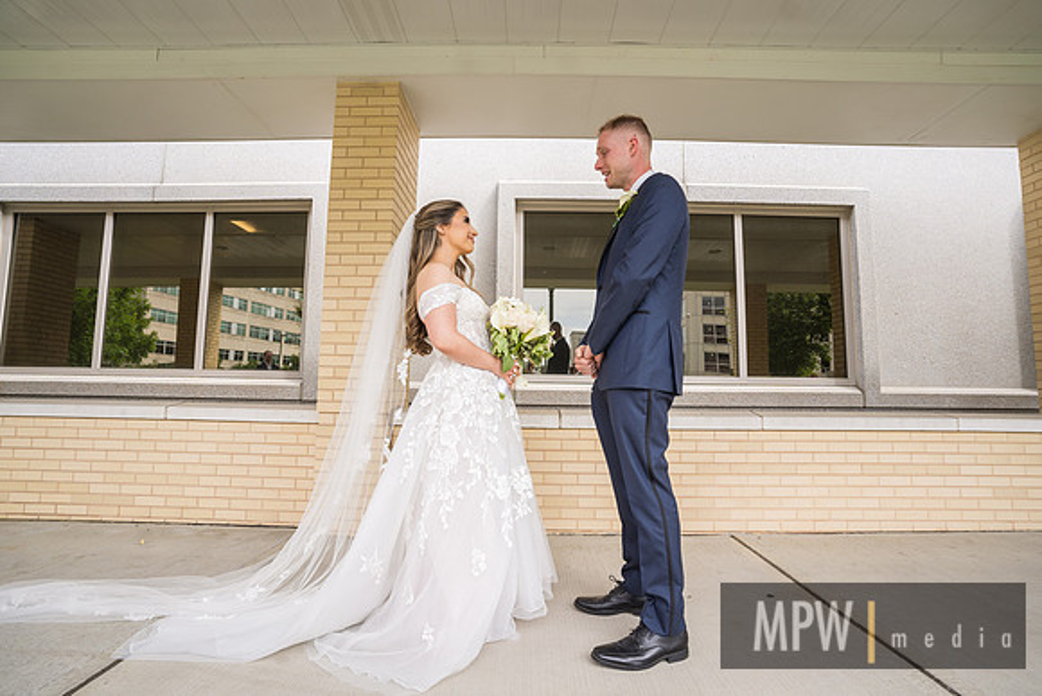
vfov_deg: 70.5
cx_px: 521
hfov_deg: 93.3
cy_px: 348
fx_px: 492
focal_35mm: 17
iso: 100
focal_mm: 17
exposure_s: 1/250
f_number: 2.8
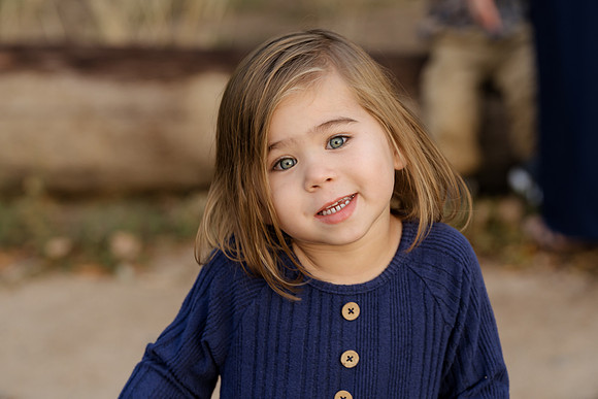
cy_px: 200
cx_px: 299
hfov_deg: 15.4
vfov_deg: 10.3
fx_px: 2210
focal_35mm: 133
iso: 640
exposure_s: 1/200
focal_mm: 133
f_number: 5.6
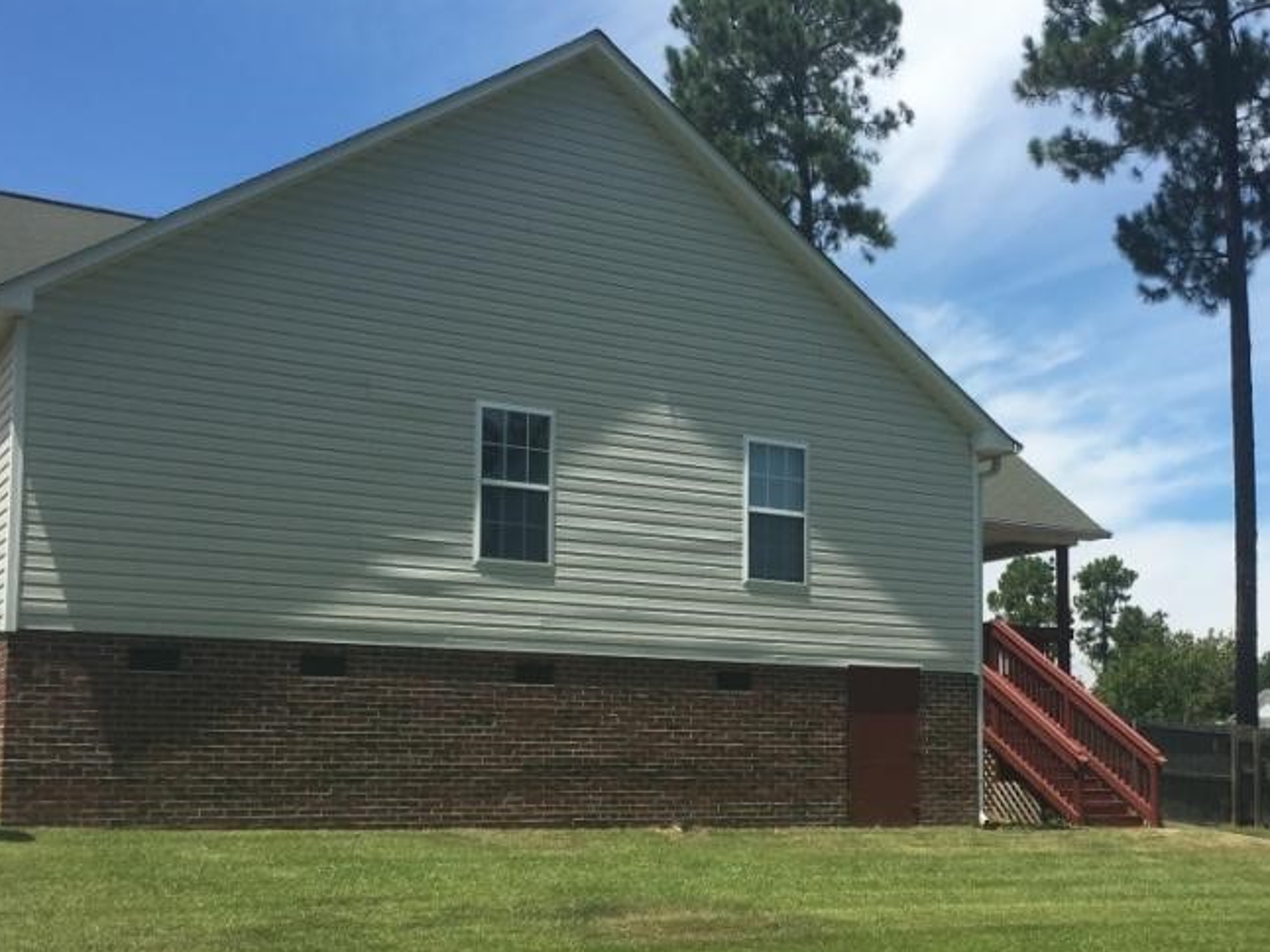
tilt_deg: +6.1
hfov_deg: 40.8
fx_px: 1687
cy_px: 643
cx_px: 837
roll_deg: -0.8
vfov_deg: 31.2
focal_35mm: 46
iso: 25
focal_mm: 4.15
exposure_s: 1/1789
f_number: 2.2
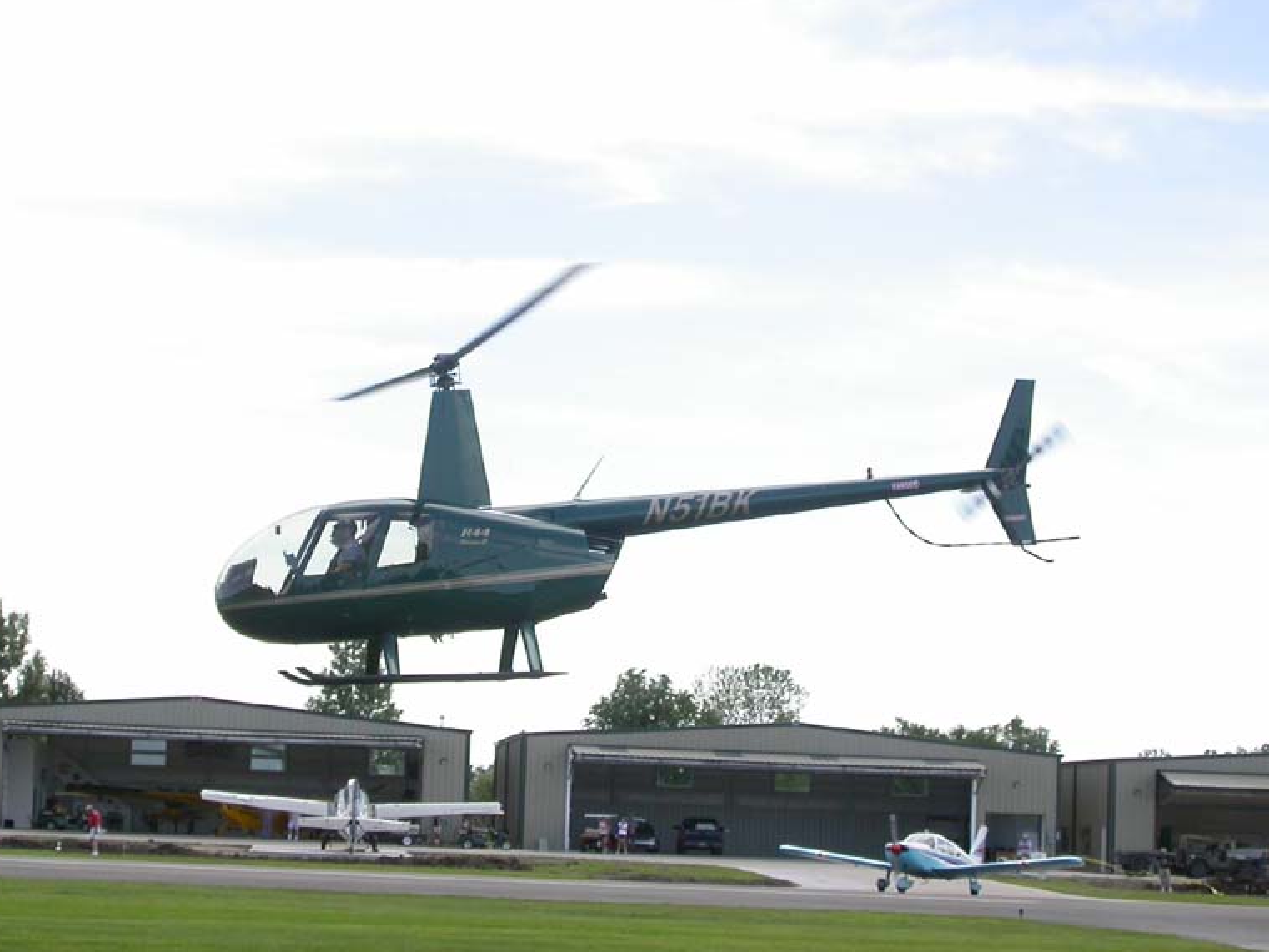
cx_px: 482
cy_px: 552
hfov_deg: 25.0
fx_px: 2860
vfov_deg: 18.9
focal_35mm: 78
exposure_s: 1/1000
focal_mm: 12
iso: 100
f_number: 3
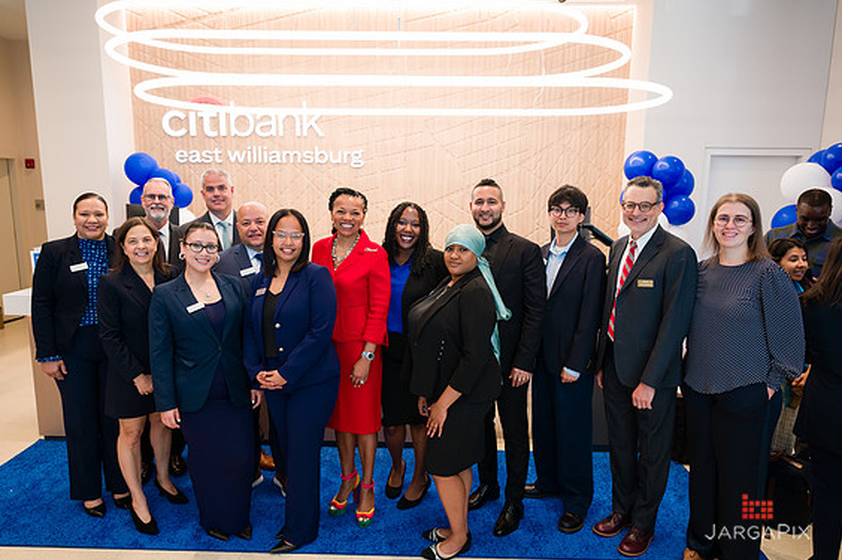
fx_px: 584
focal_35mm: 25
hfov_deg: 71.6
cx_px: 415
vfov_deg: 51.2
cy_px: 284
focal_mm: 24
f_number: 4
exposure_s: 1/200
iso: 1000
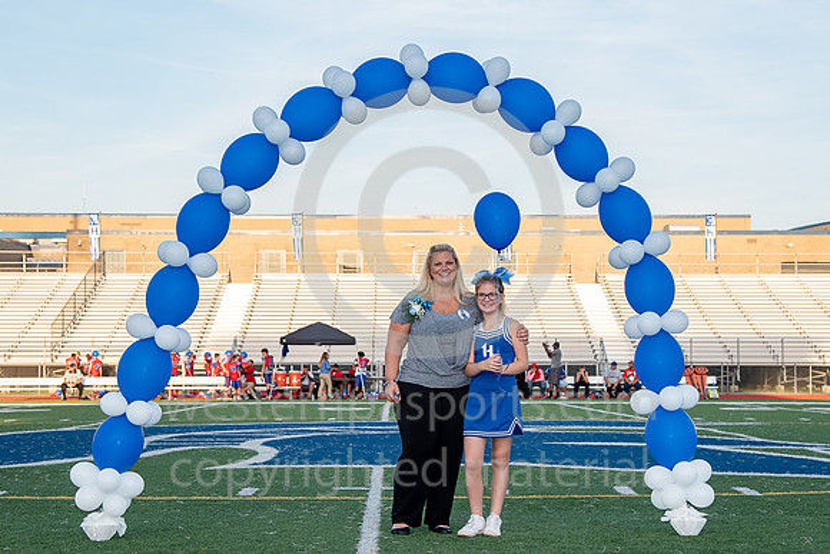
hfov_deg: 29.0
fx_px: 1605
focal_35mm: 70
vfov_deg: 19.6
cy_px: 302
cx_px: 435
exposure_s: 1/125
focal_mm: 52
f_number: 5.6
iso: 100
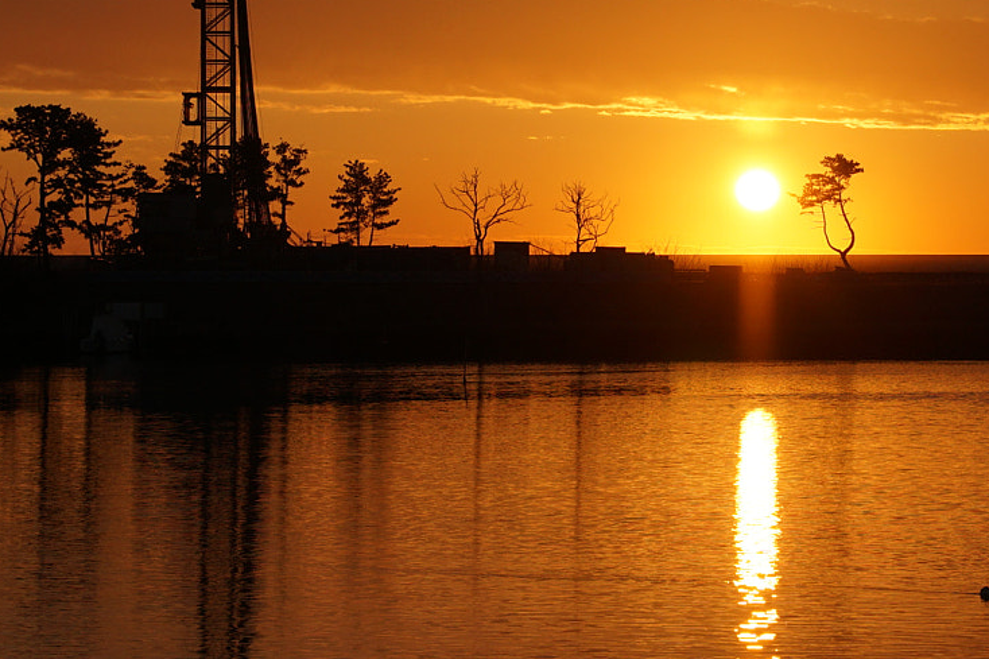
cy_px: 256
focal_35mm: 147
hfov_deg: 13.9
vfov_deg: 9.3
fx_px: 4040
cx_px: 736
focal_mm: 45
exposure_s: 1/1600
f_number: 6.3
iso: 200
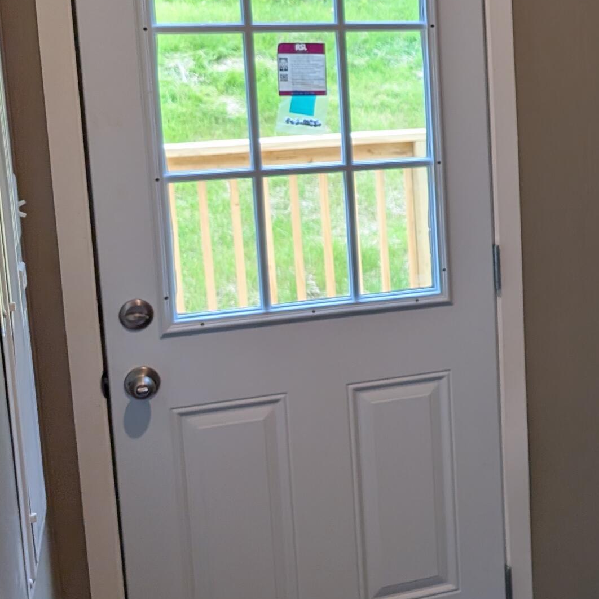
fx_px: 1175
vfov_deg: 28.4
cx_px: 747
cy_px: 205
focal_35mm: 60
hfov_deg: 25.3
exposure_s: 1/120
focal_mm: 6.9
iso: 34
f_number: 1.68
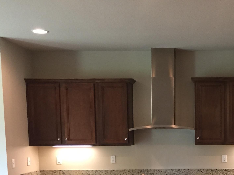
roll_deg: -1.0
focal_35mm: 61
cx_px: 195
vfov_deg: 23.0
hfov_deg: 30.7
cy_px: 178
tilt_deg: -4.8
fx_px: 412
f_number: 2.2
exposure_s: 1/30
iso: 125
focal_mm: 4.15
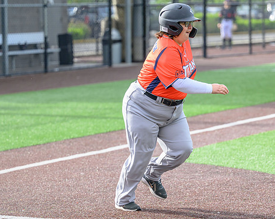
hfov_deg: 10.9
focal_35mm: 178
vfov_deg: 8.7
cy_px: 108
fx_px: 1448
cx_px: 145
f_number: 2.8
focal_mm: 101
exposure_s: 1/2000
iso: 560
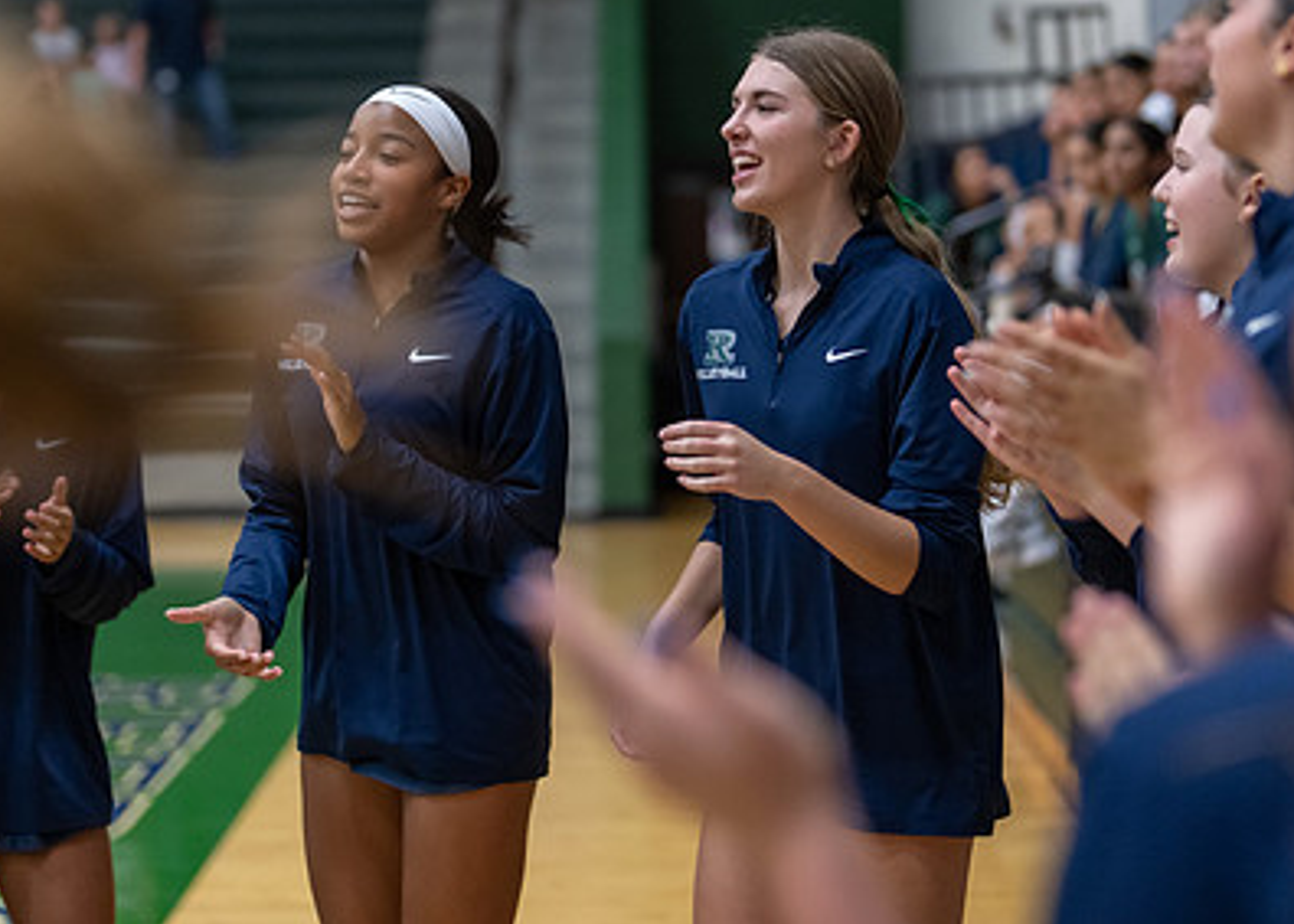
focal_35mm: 92
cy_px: 263
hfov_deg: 21.7
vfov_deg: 15.5
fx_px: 3382
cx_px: 652
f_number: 1.2
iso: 800
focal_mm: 50
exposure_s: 1/800
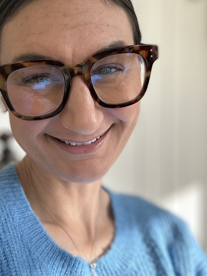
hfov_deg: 32.0
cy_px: 124
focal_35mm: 45
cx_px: 74
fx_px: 359
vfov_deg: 42.0
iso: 40
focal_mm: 2.69
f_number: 1.9
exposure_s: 1/121
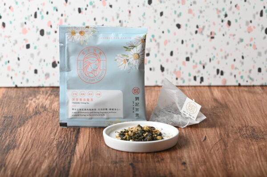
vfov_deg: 13.0
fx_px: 778
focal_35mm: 105
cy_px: 88
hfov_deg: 19.5
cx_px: 134
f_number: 11
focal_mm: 105
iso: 500
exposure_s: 1/200
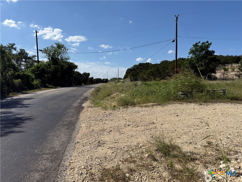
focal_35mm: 24
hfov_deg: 71.6
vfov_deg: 56.8
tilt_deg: -1.6
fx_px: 168
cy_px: 91
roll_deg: -0.4
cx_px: 121
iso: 80
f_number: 1.78
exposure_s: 1/6711
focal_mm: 6.76
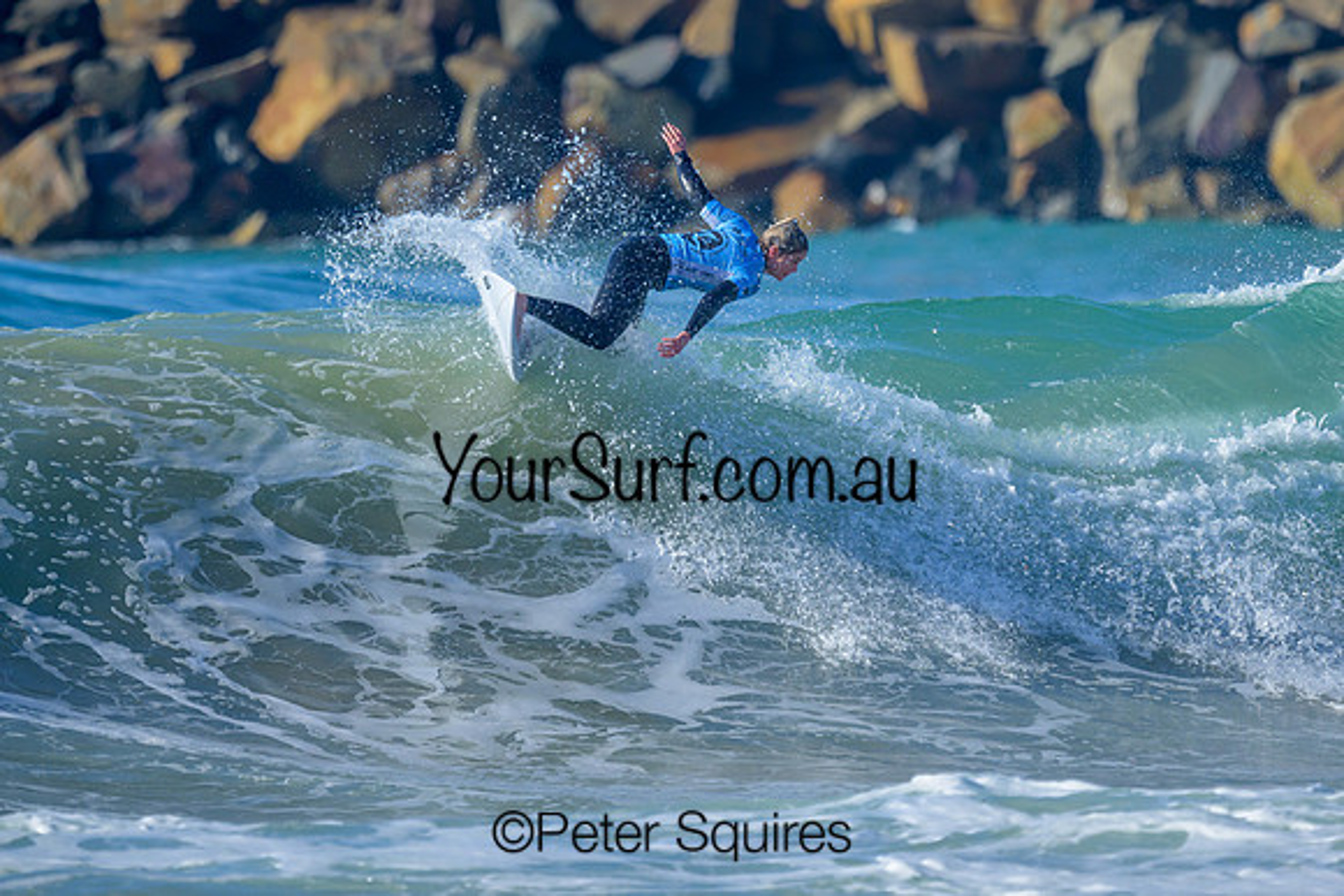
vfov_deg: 1.3
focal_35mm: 1098
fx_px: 41005
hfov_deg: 1.9
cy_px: 286
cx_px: 713
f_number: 6.3
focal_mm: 800
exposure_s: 1/2000
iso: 450
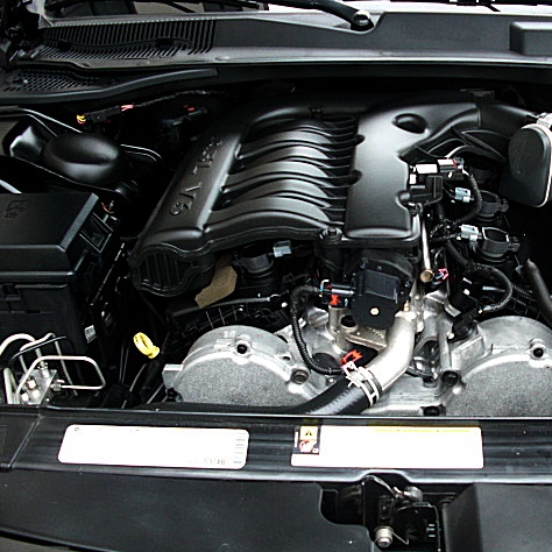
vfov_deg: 39.2
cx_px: 371
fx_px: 776
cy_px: 278
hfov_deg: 38.7
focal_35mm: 43
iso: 200
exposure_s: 1/80
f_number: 2.8
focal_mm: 6.3
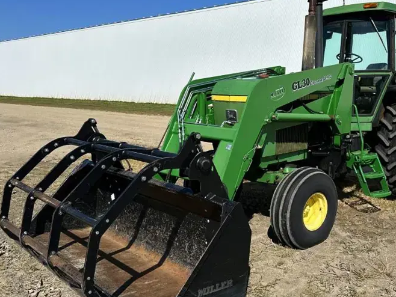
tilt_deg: -9.8
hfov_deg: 52.4
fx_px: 401
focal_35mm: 35
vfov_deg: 40.7
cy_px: 162
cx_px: 229
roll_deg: -1.2
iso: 80
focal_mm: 6.86
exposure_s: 1/8197
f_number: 1.78
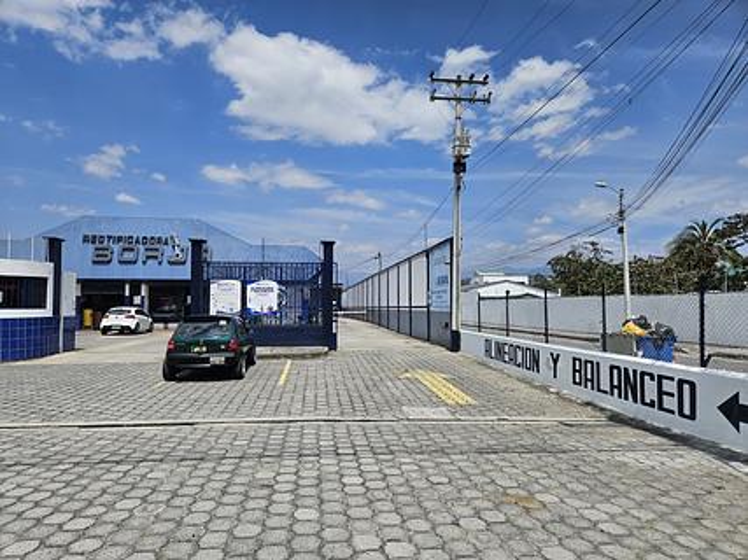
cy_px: 280
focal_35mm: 23
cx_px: 374
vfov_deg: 58.9
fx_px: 497
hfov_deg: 73.9
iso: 25
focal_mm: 5.4
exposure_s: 1/3768
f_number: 1.8
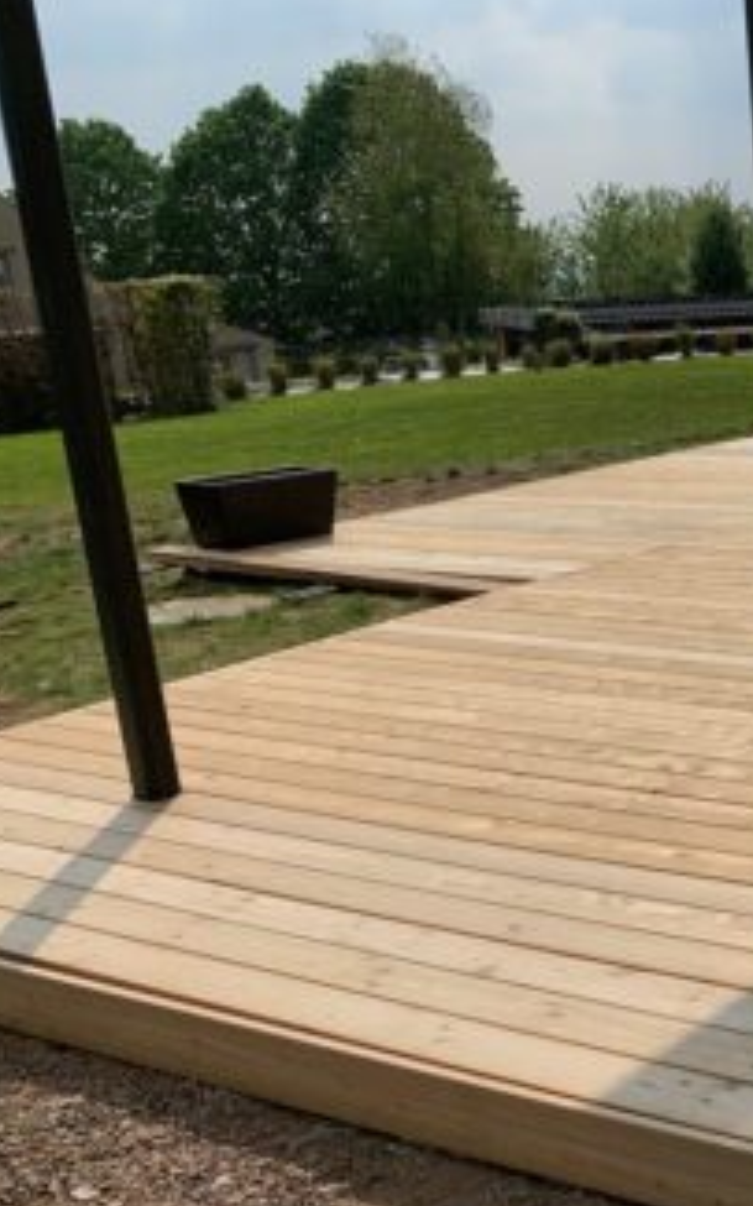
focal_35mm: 47
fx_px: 1544
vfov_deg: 42.4
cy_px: 742
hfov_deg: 23.8
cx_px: 1003
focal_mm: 4.25
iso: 25
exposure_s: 1/4464
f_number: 1.8
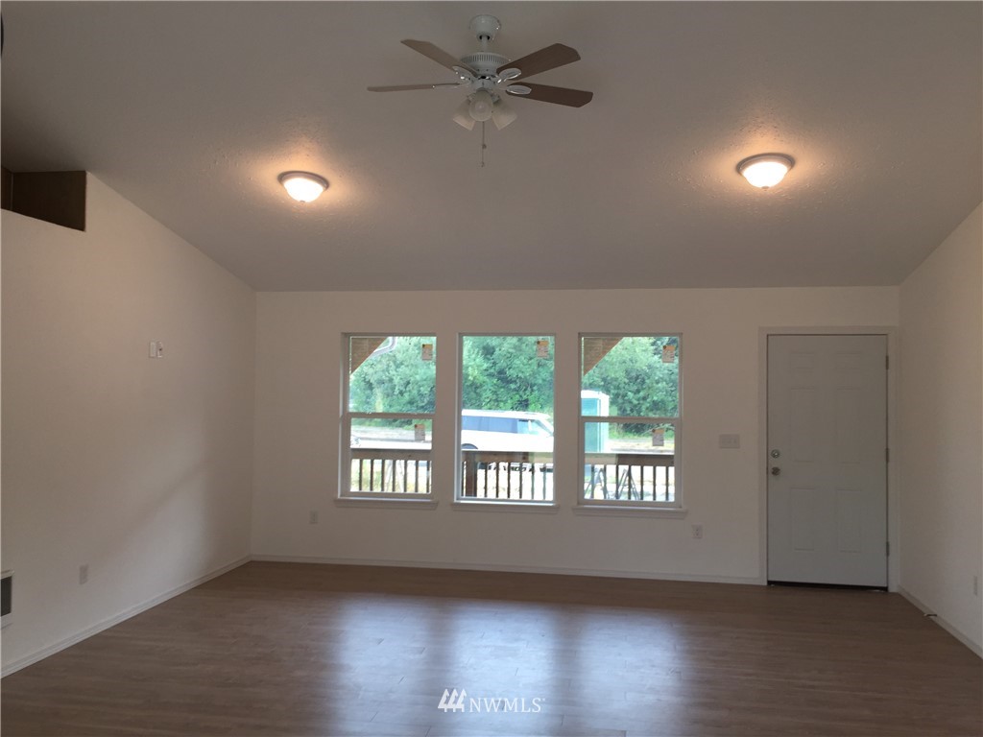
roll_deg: -0.6
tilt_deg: +1.4
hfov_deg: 61.7
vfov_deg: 48.2
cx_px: 492
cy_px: 368
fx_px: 824
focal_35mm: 29
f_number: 2.2
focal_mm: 4.15
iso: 40
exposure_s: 1/60
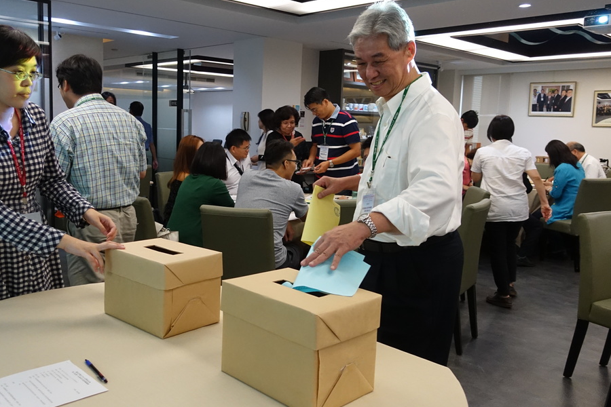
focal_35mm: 32
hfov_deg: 58.5
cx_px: 261
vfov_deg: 41.1
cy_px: 192
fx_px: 543
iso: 1000
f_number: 2.5
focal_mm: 8.8
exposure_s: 1/250
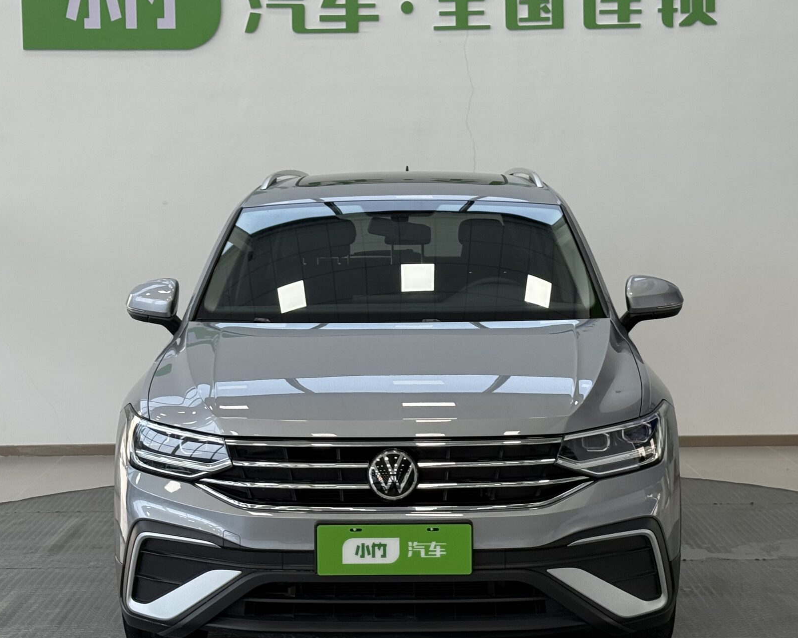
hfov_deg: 25.4
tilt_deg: -3.6
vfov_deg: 20.4
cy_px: 322
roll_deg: +0.3
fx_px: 1771
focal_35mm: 75
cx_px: 401
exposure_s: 1/121
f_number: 1.78
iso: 64
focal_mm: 6.76
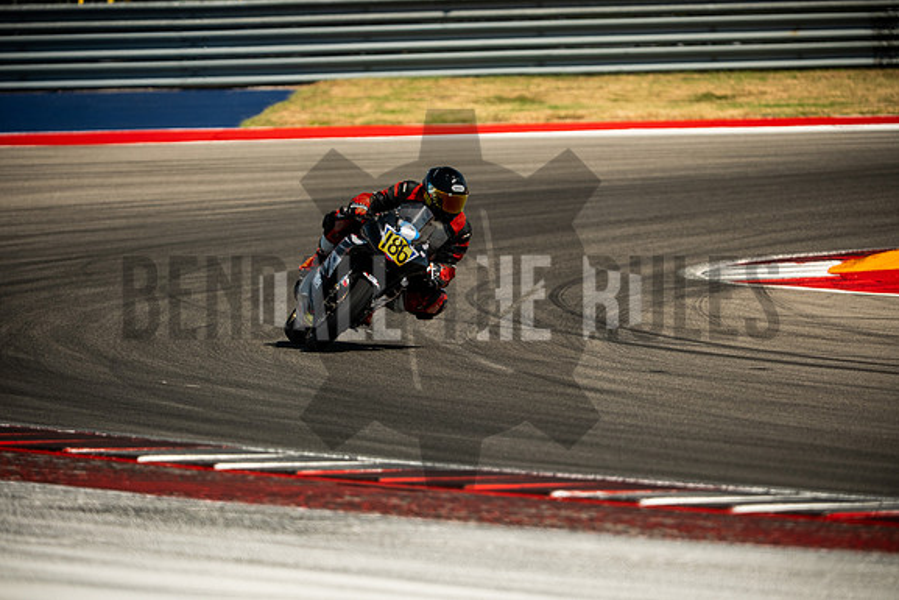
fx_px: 10540
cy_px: 300
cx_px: 450
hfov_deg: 4.9
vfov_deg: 3.3
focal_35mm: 422
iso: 200
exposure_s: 1/2000
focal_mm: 280
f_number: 2.8
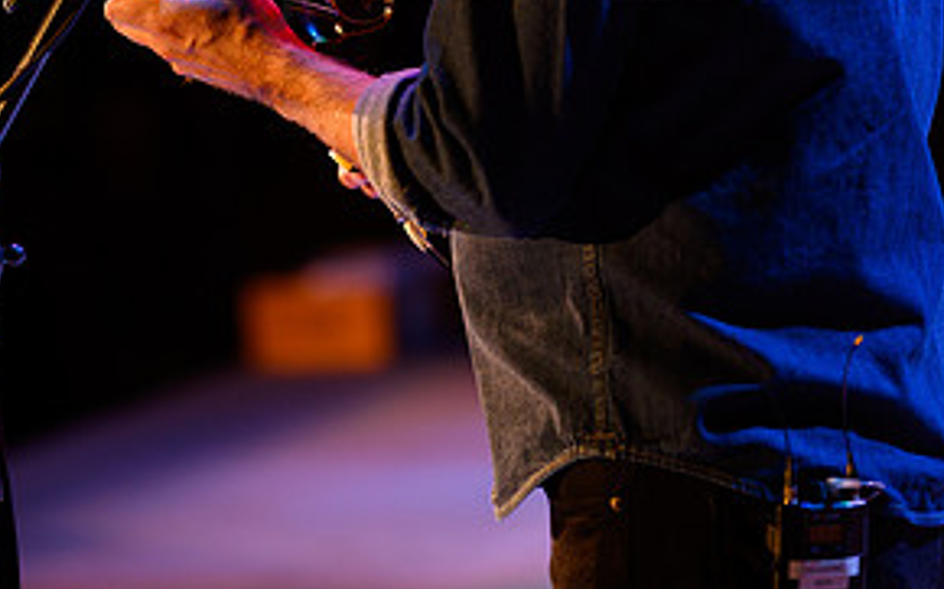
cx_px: 464
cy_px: -91
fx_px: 5478
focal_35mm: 213
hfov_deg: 9.8
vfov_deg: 6.1
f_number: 2.8
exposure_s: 1/125
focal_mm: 135
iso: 1600
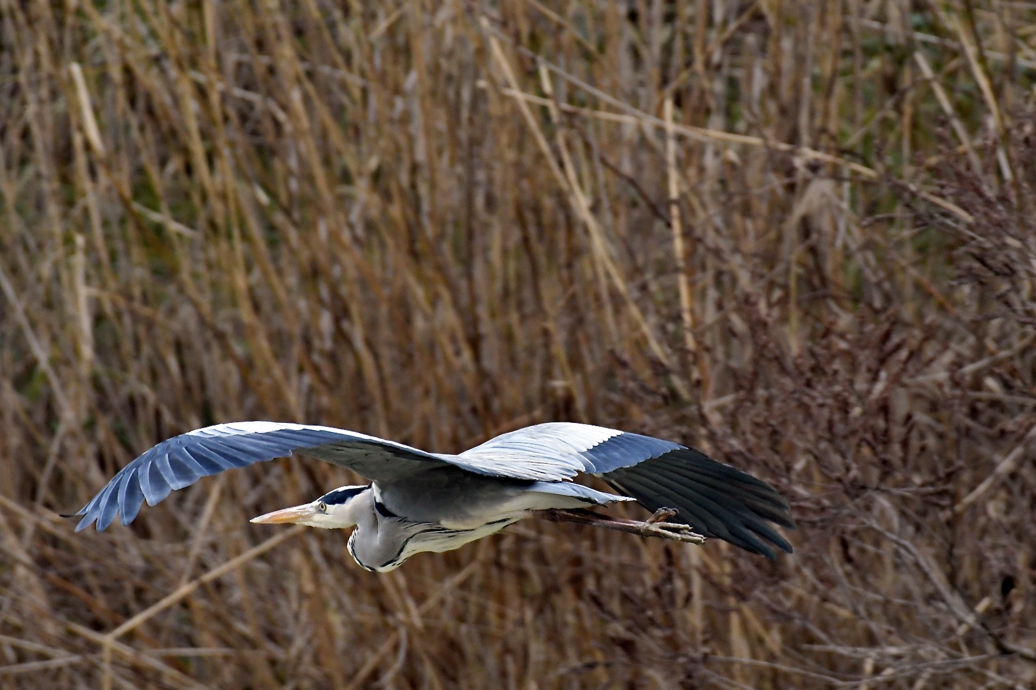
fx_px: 28776
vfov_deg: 1.4
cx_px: 518
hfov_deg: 2.1
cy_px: 345
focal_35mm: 1000
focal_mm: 500
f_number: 6.3
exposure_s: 1/800
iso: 2800
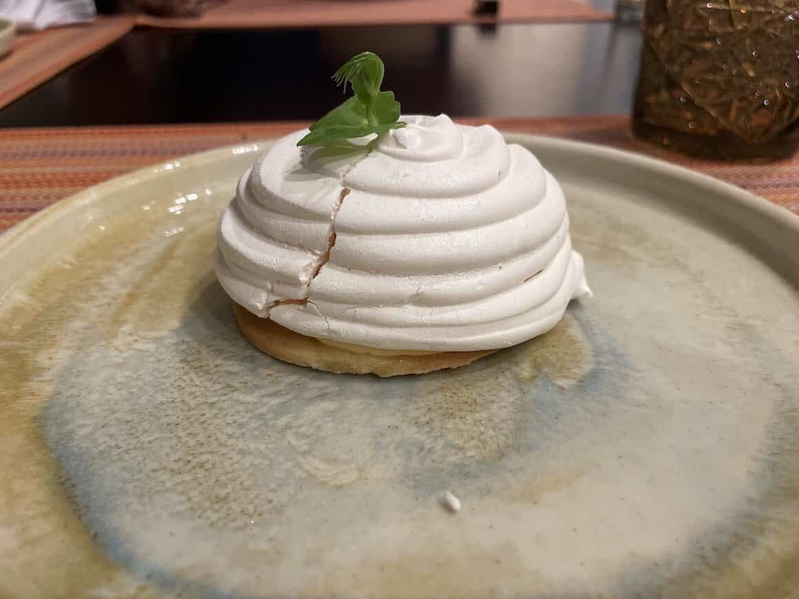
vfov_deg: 51.4
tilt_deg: -31.0
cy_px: 303
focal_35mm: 27
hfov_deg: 65.3
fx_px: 623
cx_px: 397
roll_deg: +0.7
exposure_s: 1/60
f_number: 1.6
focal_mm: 4.2
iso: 250
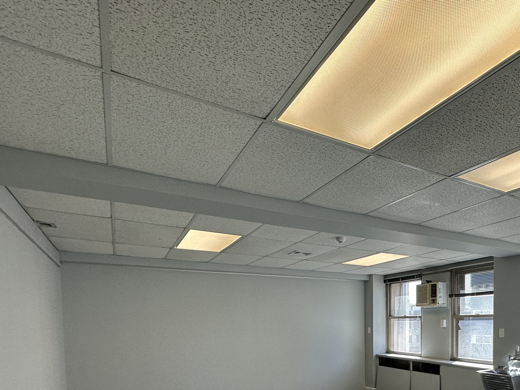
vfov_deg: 49.5
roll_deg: +1.4
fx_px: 376
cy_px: 344
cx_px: 380
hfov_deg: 65.8
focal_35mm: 25
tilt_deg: -3.2
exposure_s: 1/100
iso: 100
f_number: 2.2
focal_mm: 2.22
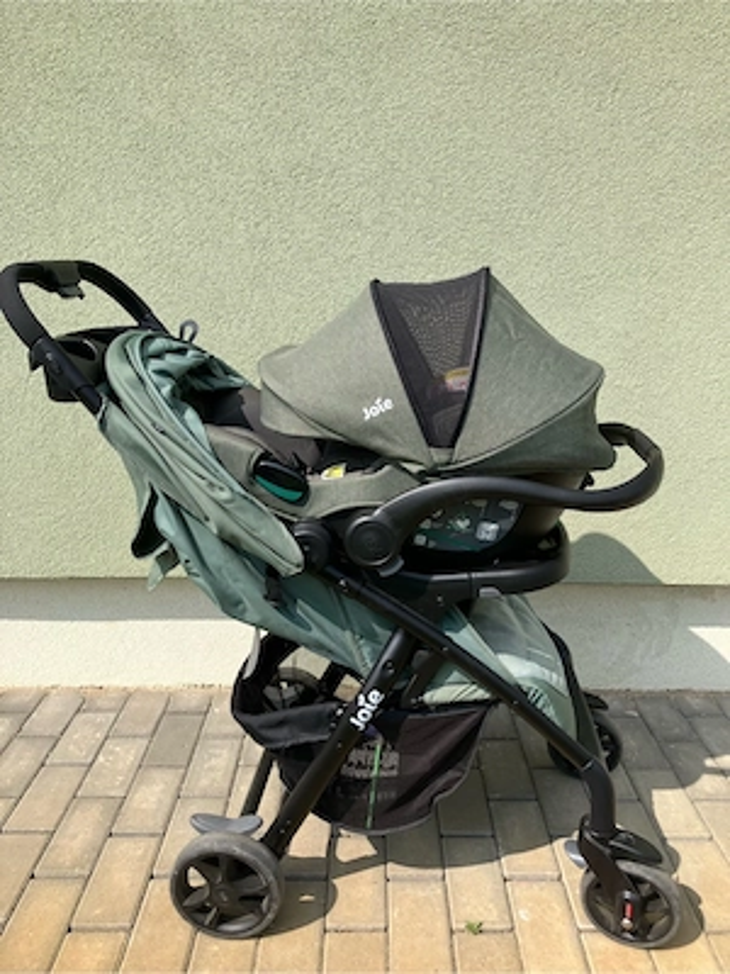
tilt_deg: -14.8
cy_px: 487
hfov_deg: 49.7
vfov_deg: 63.4
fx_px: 787
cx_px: 365
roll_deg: -1.4
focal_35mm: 28
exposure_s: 1/1946
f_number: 1.8
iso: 32
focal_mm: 3.99
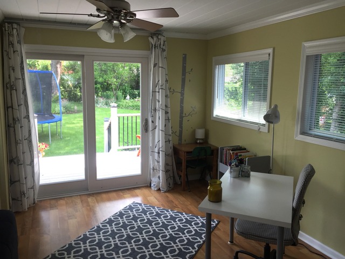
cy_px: 130
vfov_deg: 48.2
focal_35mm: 29
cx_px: 172
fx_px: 289
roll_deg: -1.5
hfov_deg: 61.7
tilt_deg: -6.5
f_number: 2.2
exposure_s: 1/120
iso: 40
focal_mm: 4.15
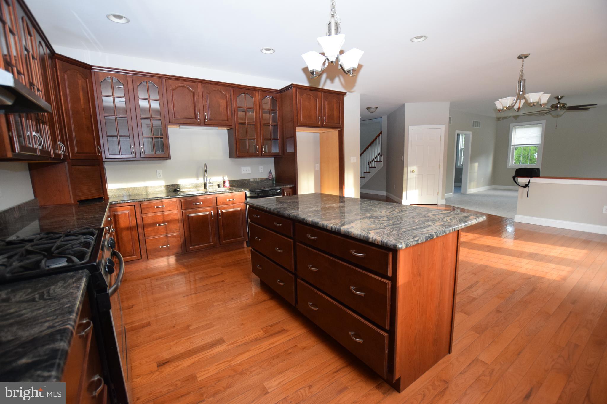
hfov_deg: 100.4
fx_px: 253
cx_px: 304
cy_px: 202
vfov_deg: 77.3
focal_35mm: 15
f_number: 4
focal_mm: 10
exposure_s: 1/200
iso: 1250
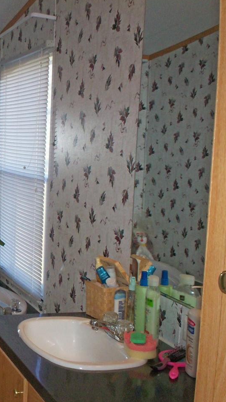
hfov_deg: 21.1
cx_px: -42
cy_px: 200
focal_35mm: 53
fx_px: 564
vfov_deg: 39.2
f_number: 4.5
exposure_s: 1/60
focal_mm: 6
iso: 140
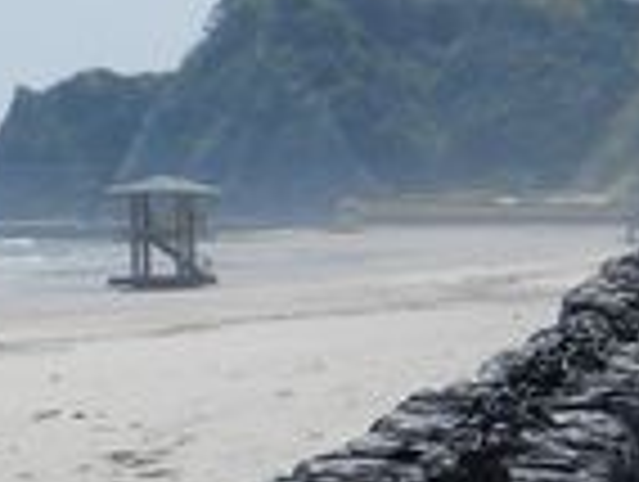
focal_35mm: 296
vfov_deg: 5.0
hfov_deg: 6.7
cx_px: 32
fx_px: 5473
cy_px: 250
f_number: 6.3
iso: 160
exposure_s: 1/800
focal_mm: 12.1
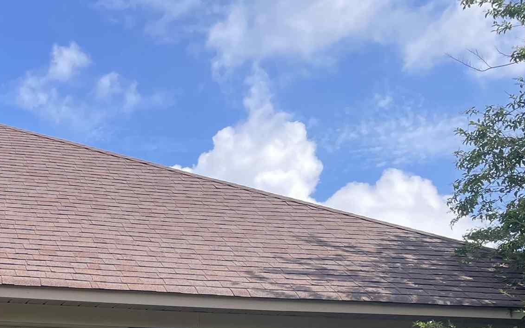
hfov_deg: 26.9
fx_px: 1073
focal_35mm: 75
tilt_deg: +5.5
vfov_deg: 16.4
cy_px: 439
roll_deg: +0.1
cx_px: 100
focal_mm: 4.2
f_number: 1.6
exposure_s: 1/1825
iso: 32
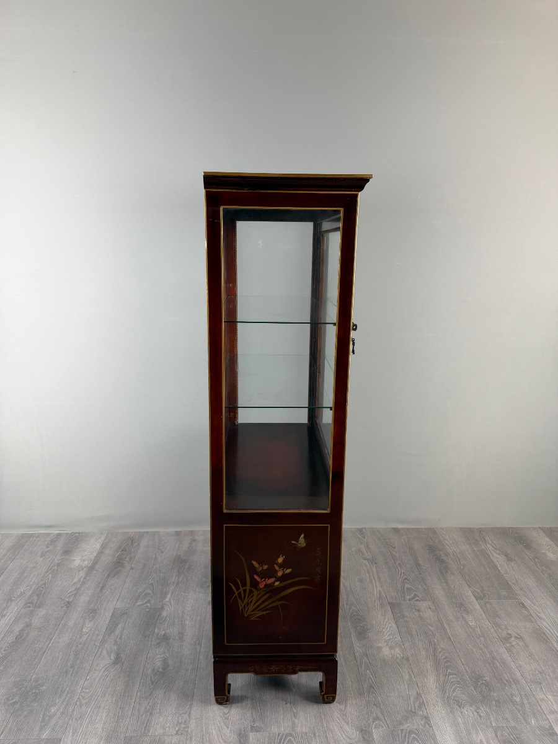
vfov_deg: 71.6
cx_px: 279
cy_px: 372
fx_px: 516
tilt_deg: -13.8
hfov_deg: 56.8
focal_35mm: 24
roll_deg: -1.2
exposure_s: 1/100
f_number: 1.78
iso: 160
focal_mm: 6.76
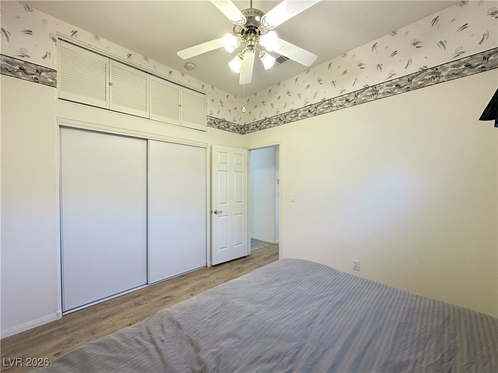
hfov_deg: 102.1
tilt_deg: +0.1
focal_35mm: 14
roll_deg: -0.1
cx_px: 249
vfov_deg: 85.7
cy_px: 186
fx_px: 201
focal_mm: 2.22
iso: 320
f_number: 2.2
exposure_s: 1/120
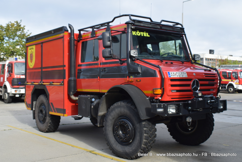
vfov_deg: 38.4
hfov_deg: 55.1
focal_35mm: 34
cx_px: 121
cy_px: 81
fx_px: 232
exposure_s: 1/250
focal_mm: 23
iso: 250
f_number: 8
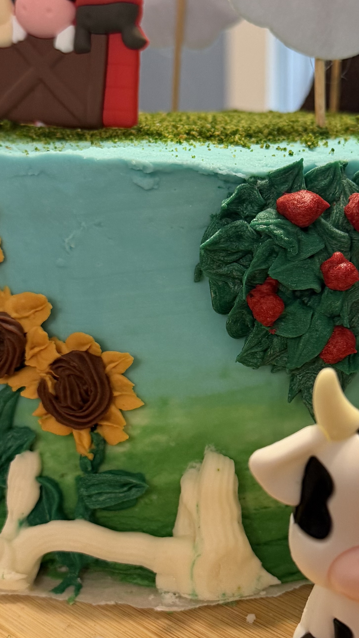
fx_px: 982
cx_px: 254
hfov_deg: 20.6
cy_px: 319
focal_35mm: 58
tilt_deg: -12.2
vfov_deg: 36.0
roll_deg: -0.6
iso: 320
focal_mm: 6.76
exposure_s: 1/60
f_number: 1.78
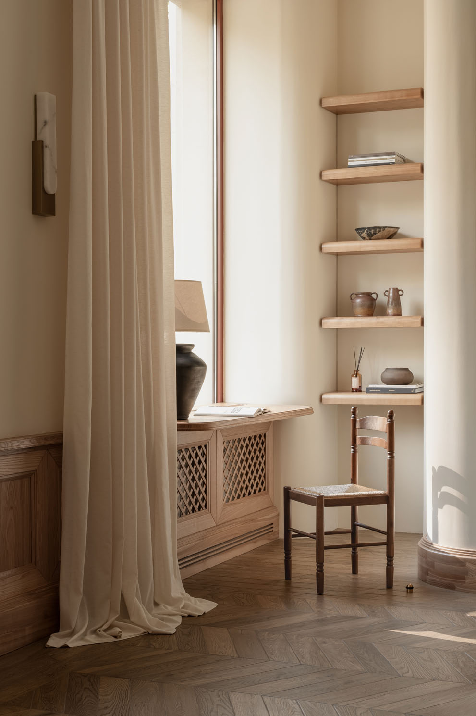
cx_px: 238
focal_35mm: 55
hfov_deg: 24.6
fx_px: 1093
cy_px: 358
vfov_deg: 36.3
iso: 320
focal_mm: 55
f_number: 13
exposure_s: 1/30
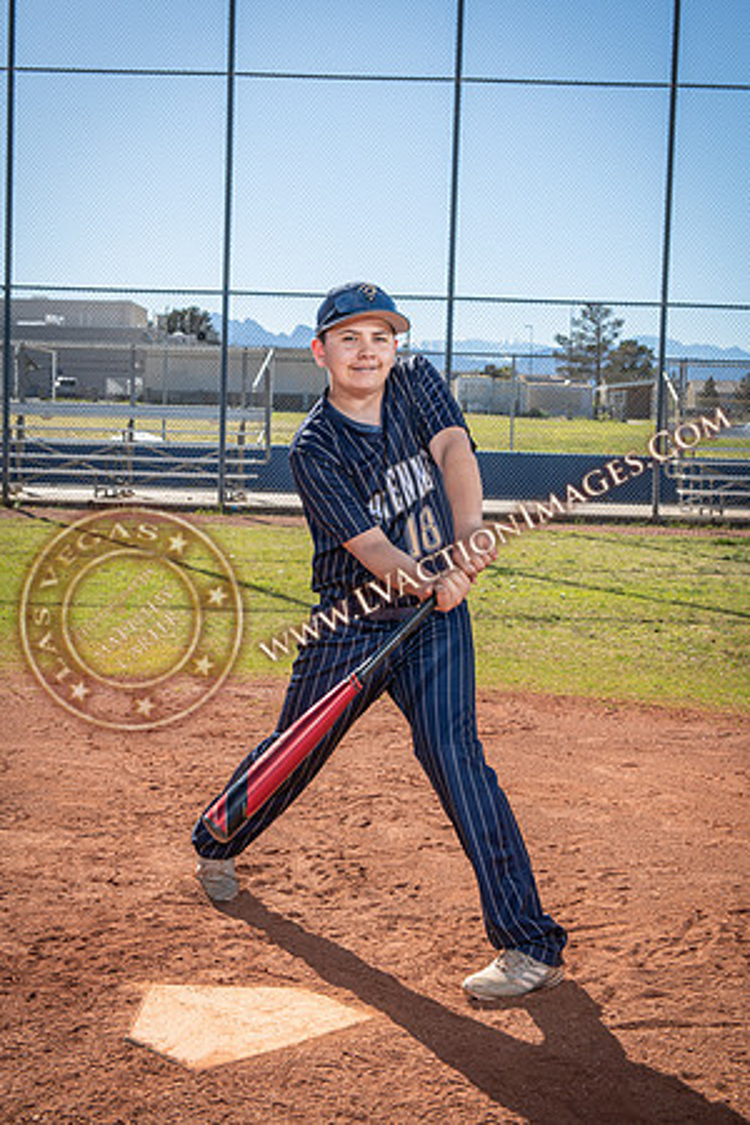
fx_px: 1562
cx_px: 375
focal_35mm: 50
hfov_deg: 27.0
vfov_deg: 39.6
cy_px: 562
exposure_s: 1/250
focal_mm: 50
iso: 200
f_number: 8
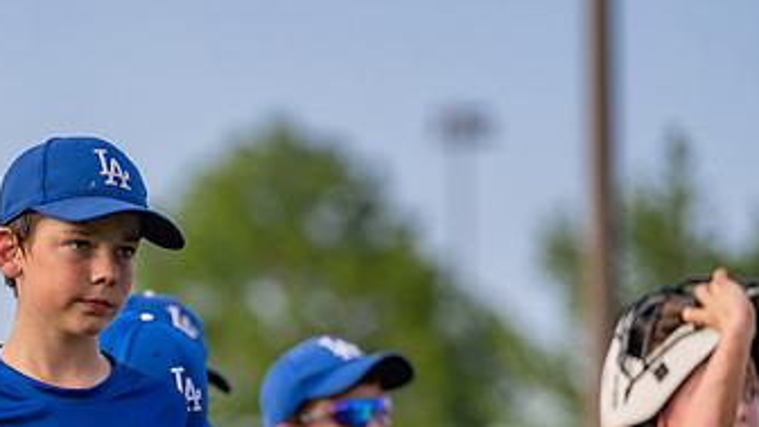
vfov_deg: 3.9
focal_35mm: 310
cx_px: 53
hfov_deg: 6.9
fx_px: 6239
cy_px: 445
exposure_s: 1/3200
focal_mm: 150
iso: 320
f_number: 2.8
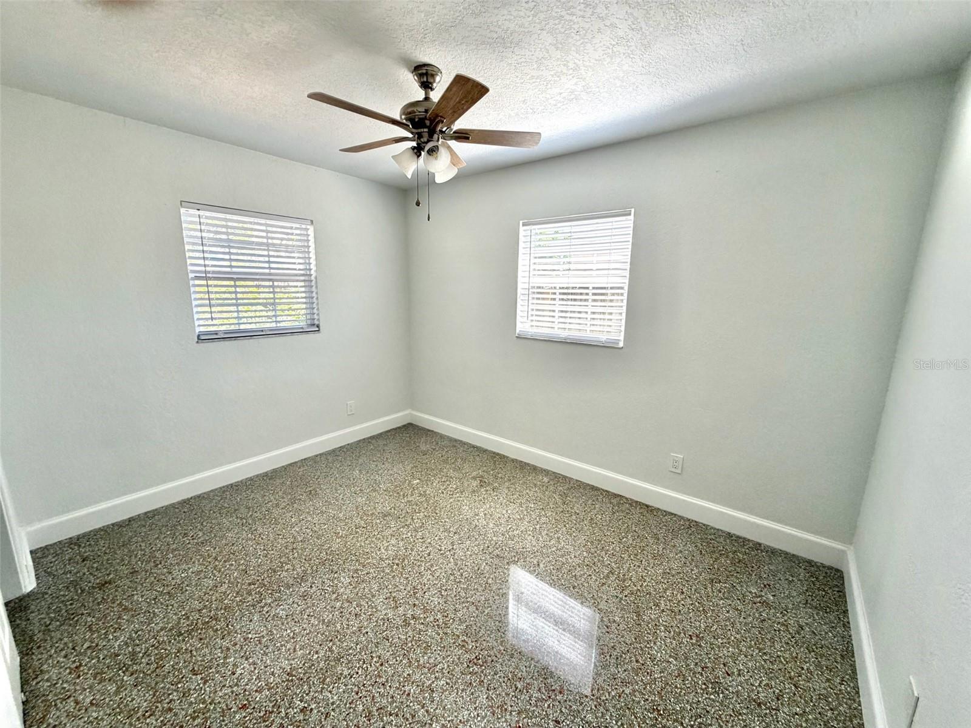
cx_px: 486
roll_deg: -1.6
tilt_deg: -12.2
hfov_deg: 102.1
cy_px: 364
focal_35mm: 14
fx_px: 393
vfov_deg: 85.7
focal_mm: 2.22
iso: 160
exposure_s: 1/121
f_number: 2.2
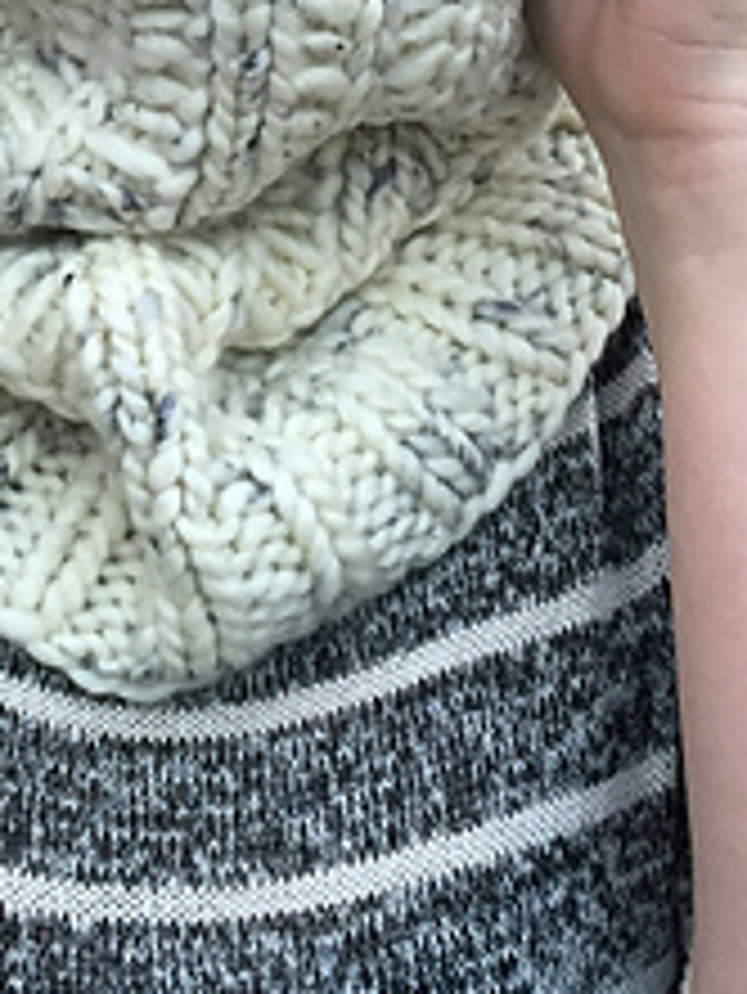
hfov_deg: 17.4
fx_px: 2415
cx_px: 148
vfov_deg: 22.1
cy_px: -76
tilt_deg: -1.6
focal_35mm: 84
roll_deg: -1.3
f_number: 2.2
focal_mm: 4.15
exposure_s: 1/30
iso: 50
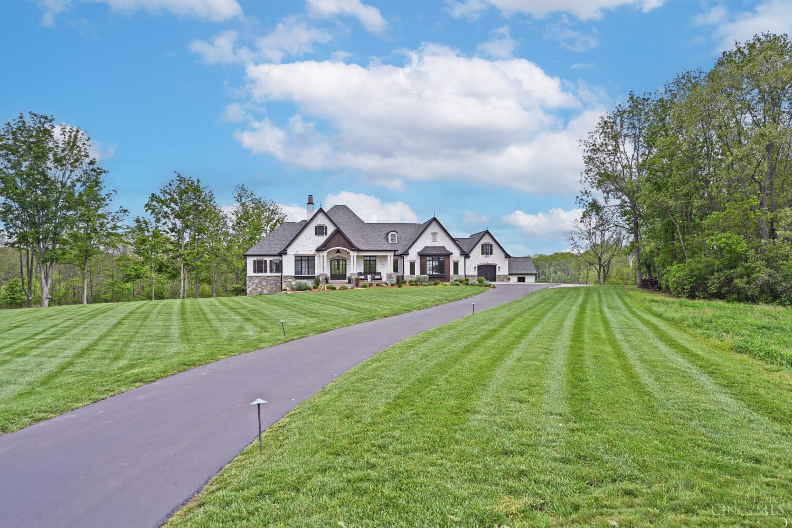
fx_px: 451
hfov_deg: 82.6
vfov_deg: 60.7
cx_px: 396
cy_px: 264
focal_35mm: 20
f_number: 7.1
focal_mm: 20.5
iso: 100
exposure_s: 1/400
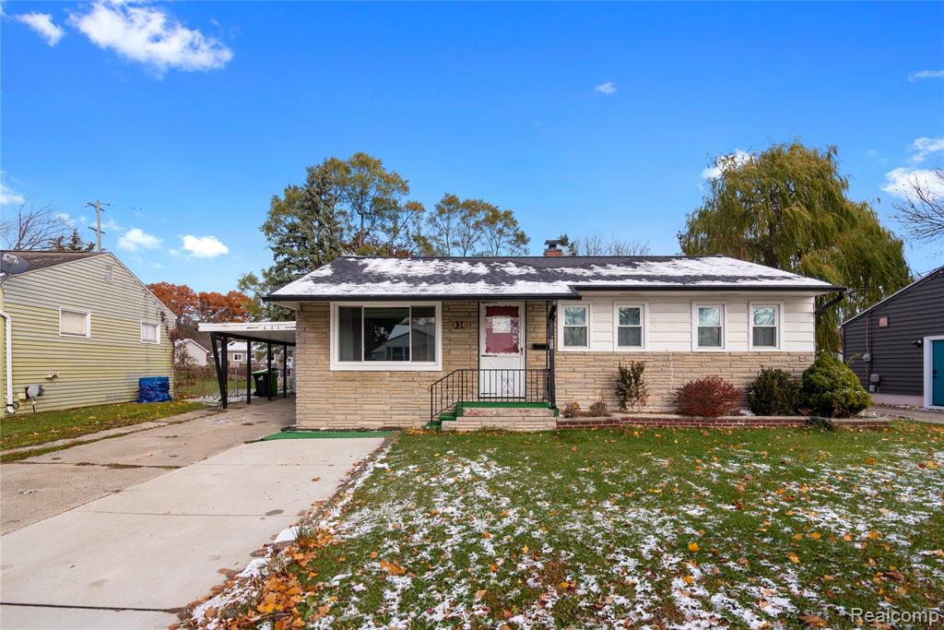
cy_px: 315
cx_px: 472
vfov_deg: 43.6
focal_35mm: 30
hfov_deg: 61.9
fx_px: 787
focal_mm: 30
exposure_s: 1/800
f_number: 9
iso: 320
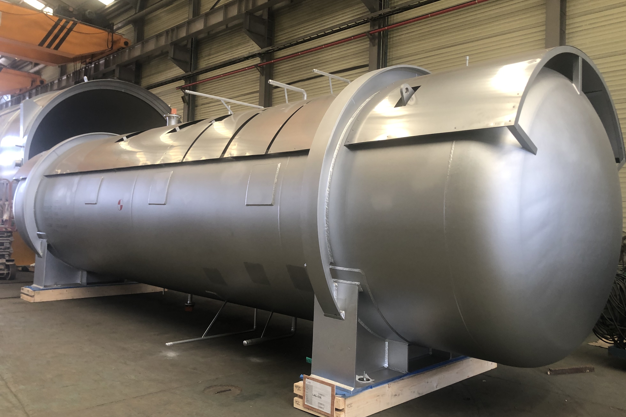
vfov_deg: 43.6
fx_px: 522
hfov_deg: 61.9
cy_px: 199
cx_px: 322
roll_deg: -1.1
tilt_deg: +3.6
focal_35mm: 30
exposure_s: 1/24
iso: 40
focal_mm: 3.99
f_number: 1.8
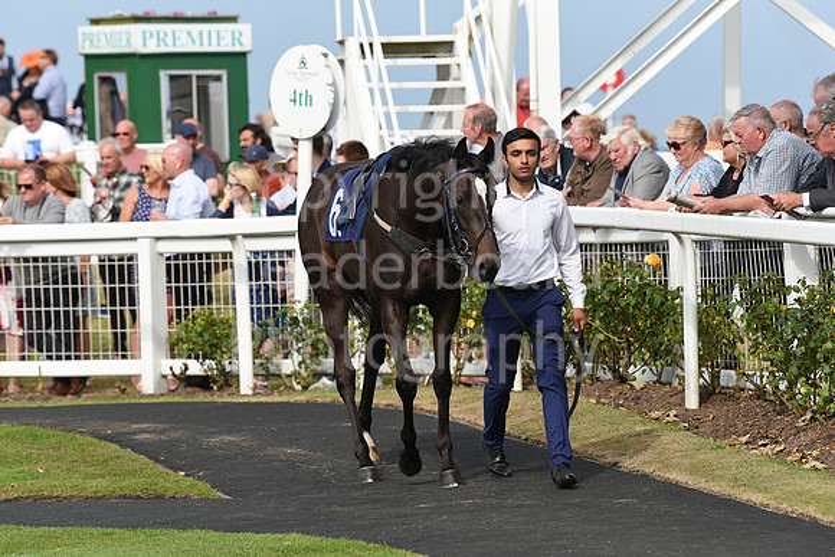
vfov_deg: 6.9
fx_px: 4640
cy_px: 278
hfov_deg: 10.3
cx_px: 418
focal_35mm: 200
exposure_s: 1/3200
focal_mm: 200
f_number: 5.6
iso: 500
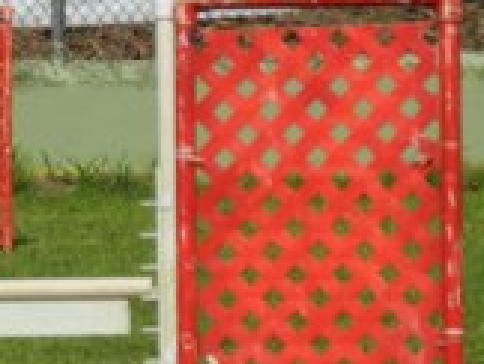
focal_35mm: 533
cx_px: -158
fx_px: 7463
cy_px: 134
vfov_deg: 2.8
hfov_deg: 3.7
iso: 200
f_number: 5
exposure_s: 1/2000
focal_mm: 28.9
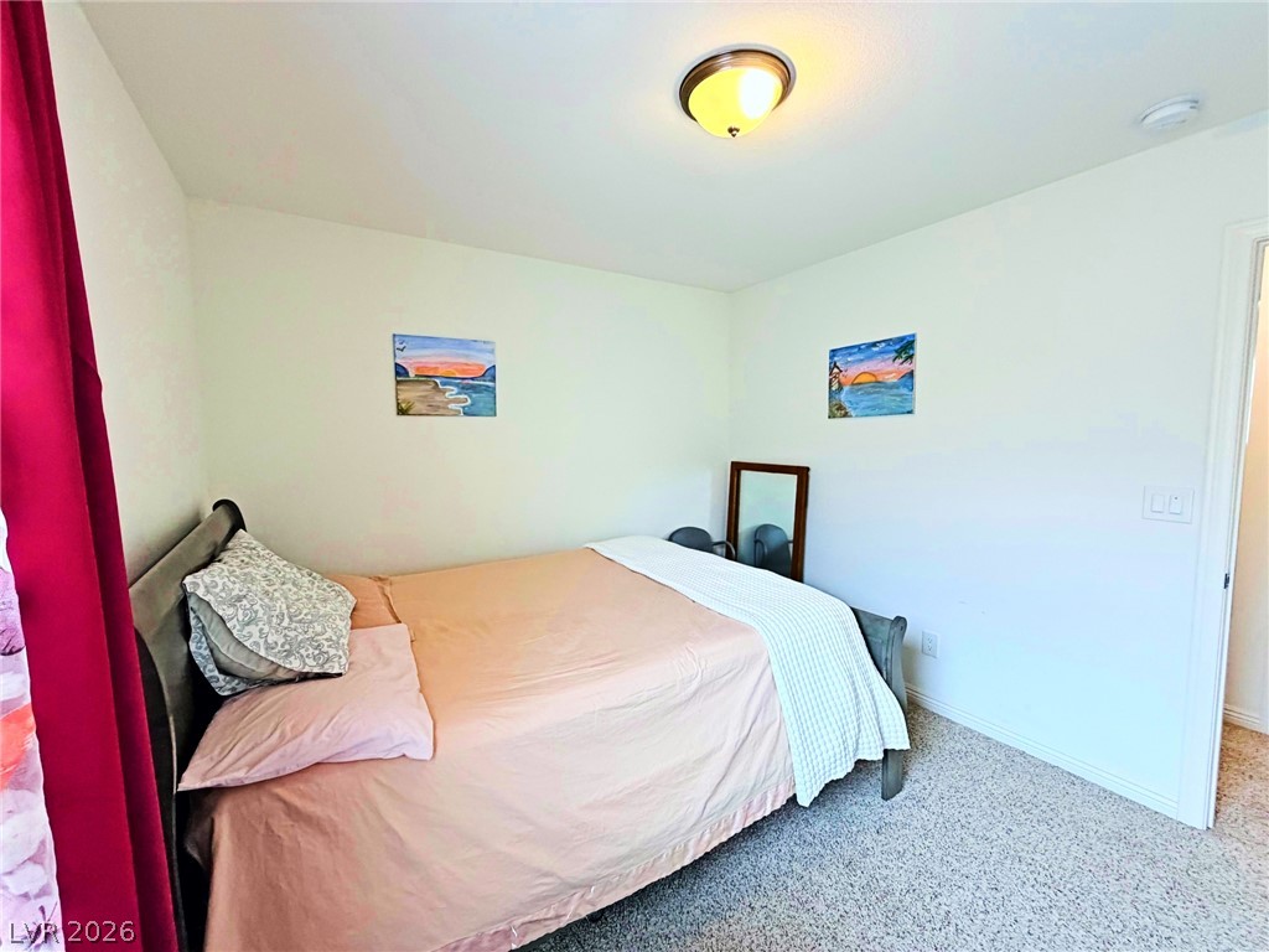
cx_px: 634
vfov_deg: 85.7
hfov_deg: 102.1
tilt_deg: -0.6
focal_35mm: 14
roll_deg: +2.2
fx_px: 513
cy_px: 476
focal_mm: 2.22
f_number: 2.2
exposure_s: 1/120
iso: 200
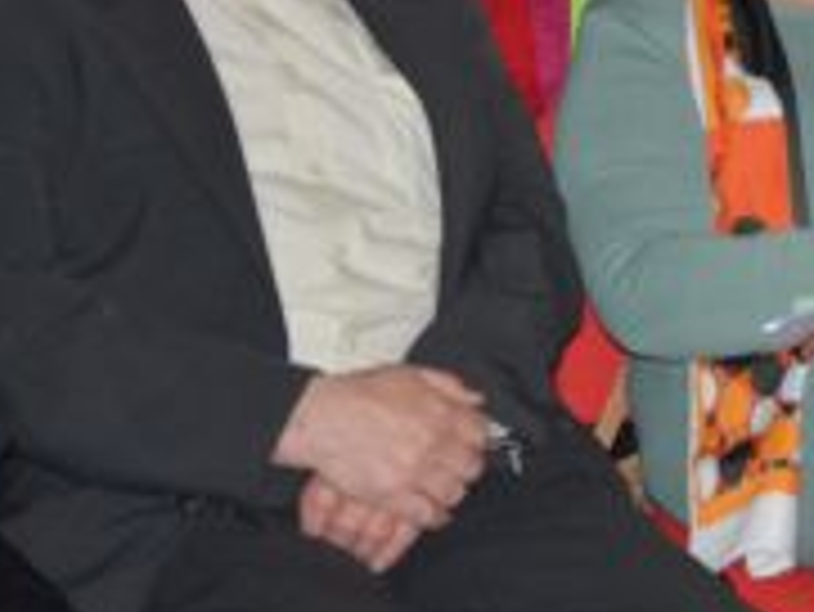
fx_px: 3872
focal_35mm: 165
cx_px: 1286
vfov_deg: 8.9
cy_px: -202
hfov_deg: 11.4
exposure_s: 1/160
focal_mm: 35
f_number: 4.5
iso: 400
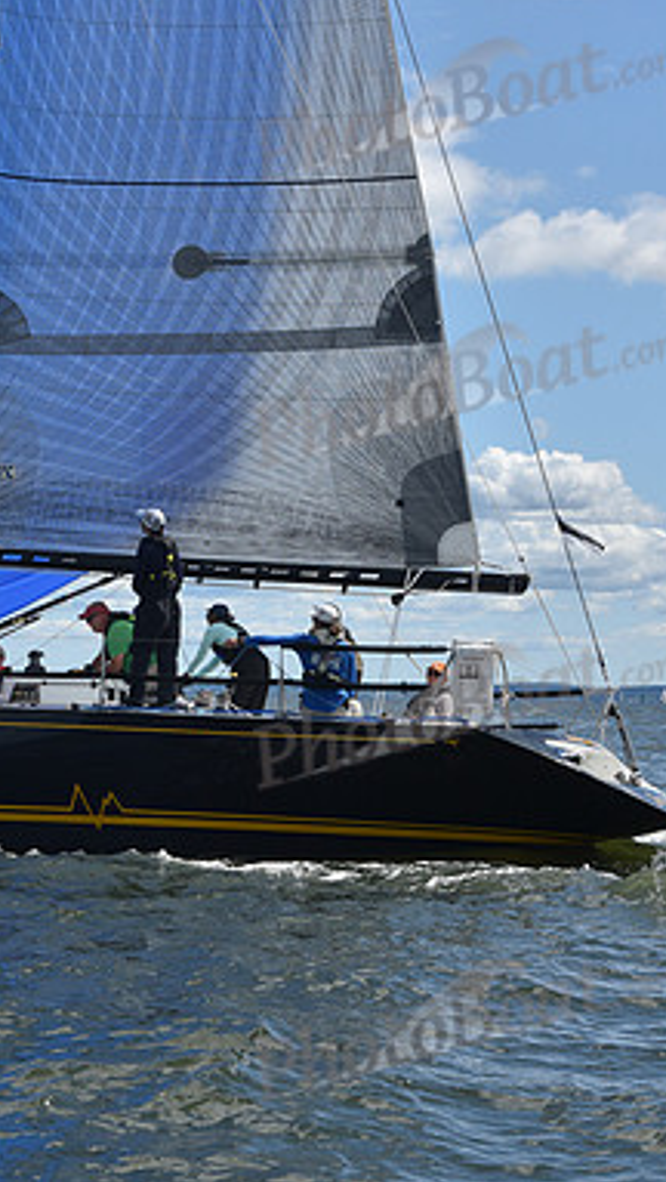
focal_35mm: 111
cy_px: 591
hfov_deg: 10.9
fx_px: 3478
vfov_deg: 19.3
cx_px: 96
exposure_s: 1/800
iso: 250
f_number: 10
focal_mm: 70
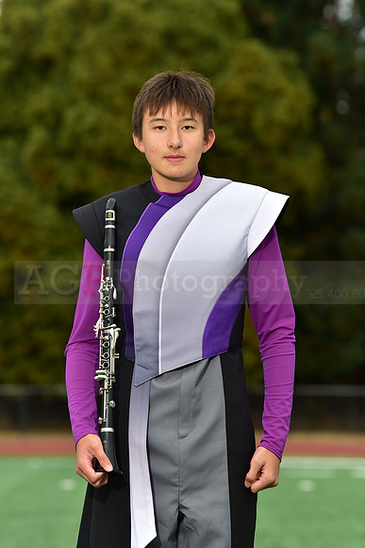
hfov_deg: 7.2
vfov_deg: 10.8
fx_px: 2888
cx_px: 182
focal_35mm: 190
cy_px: 274
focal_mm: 190
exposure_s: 1/250
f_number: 5.6
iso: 500
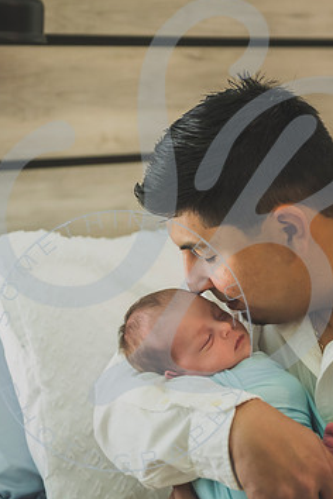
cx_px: 185
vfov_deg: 22.9
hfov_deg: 15.4
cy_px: 234
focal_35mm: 89
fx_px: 1235
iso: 1600
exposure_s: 1/125
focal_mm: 70
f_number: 2.8
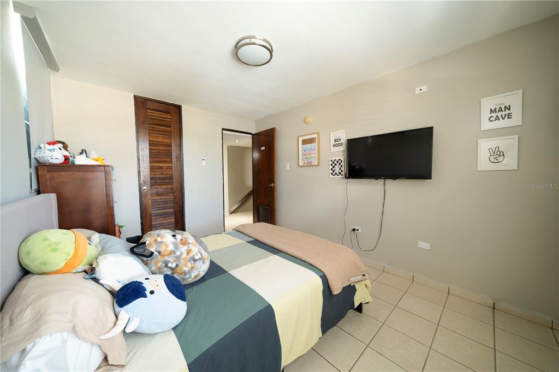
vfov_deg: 90.0
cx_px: 280
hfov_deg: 112.6
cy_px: 186
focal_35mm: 12
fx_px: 186
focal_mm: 12
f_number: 5.6
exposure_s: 1/60
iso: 1250
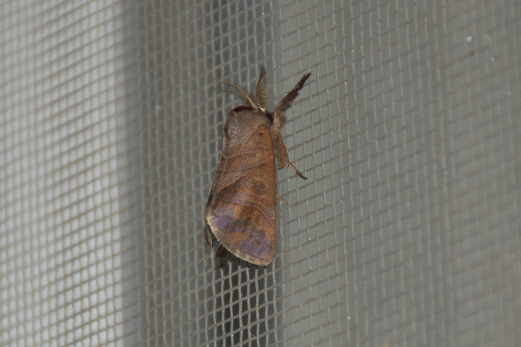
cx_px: 260
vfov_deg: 6.5
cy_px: 174
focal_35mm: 210
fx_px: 3038
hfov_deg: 9.8
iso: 320
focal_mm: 140
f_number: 7.1
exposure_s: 1/60
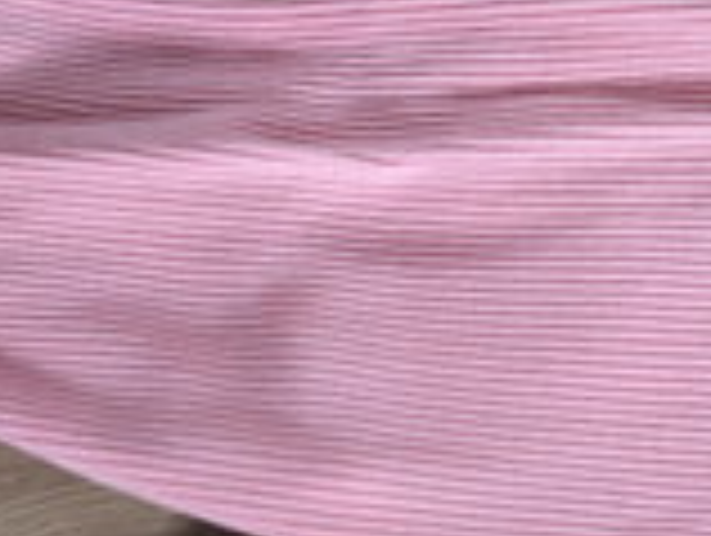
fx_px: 1851
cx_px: 360
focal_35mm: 90
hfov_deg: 21.7
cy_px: 556
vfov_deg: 16.1
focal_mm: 6.57
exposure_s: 1/50
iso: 500
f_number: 1.6
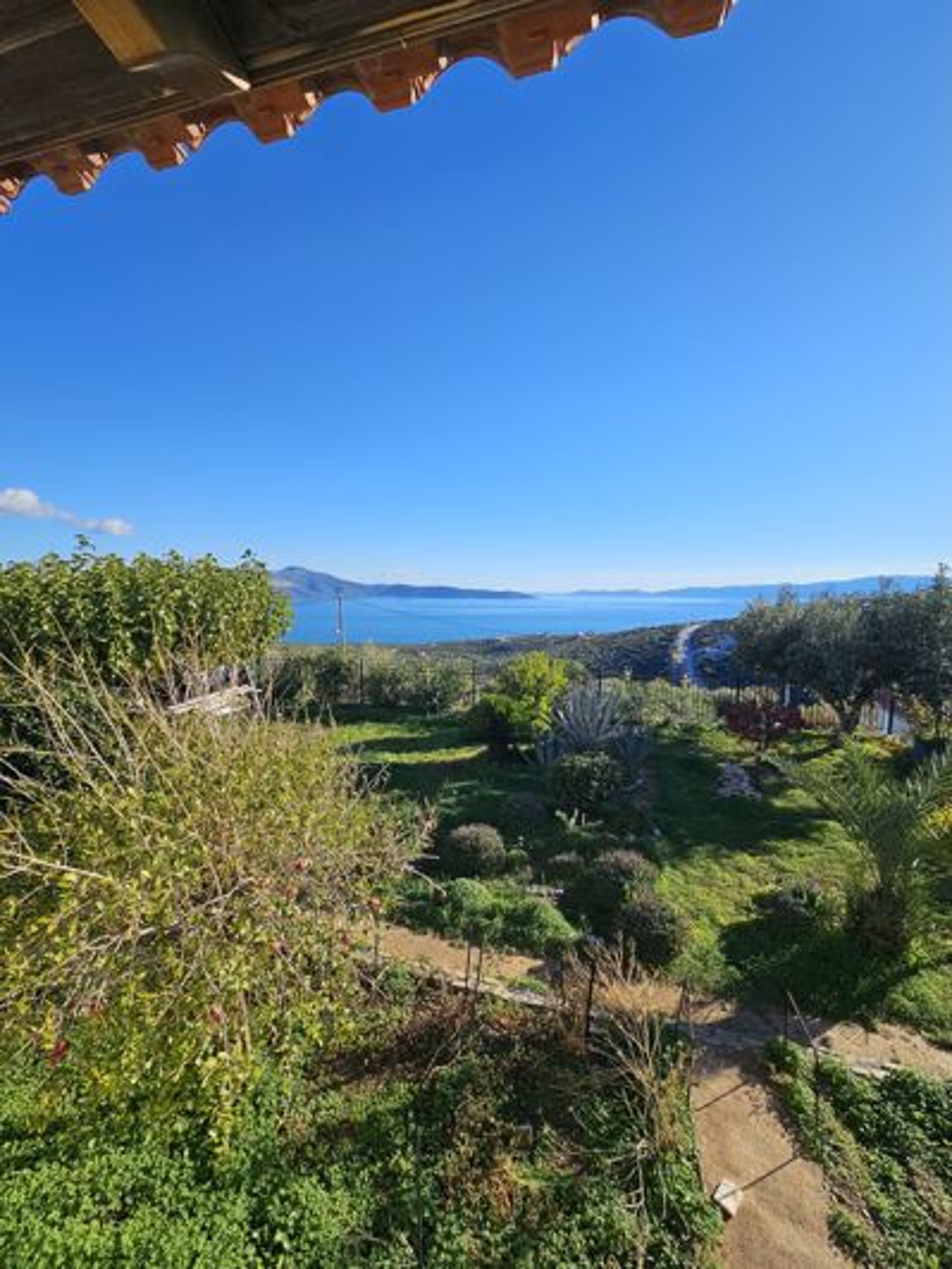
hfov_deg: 89.9
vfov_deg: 106.2
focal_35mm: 13
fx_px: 477
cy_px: 634
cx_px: 476
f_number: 2.2
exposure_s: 1/2246
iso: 50
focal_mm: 2.2
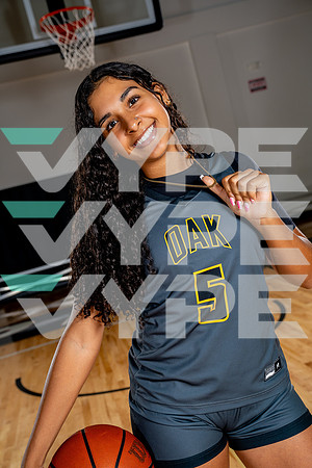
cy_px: 234
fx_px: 650
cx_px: 156
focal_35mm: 50
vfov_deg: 39.6
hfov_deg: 27.0
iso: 200
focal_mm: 50
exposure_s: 1/250
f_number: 5.6
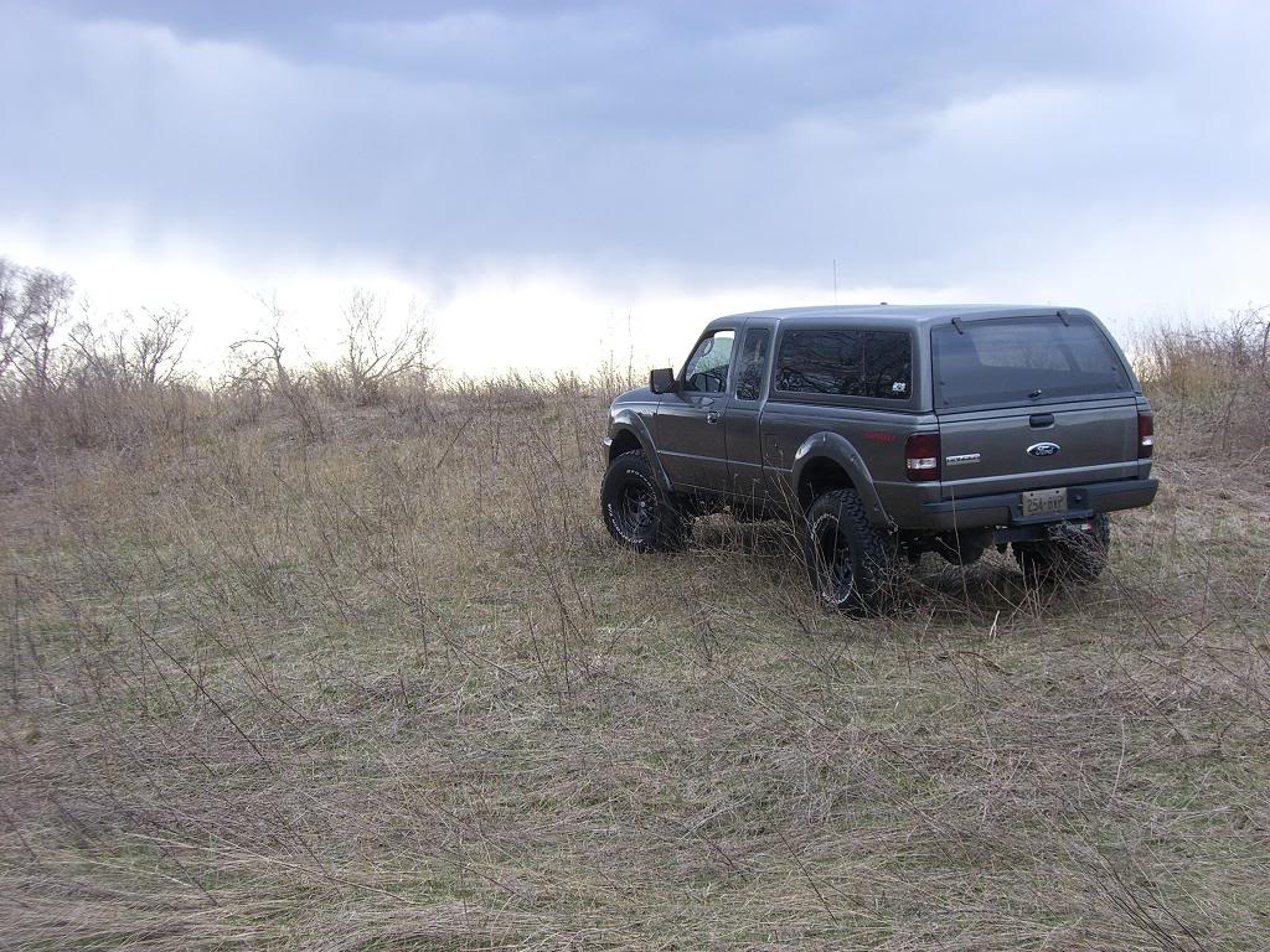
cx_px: 635
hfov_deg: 34.9
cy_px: 476
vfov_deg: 26.6
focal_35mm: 55
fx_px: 2018
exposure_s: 1/125
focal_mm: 9
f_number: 3.3
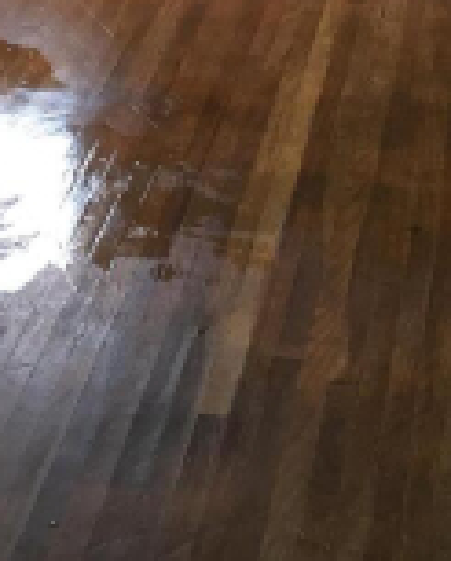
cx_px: 220
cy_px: -475
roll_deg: -0.7
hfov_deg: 12.6
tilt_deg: -5.4
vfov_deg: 13.8
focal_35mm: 123
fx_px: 2046
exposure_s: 1/30
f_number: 2.2
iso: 64
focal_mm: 4.15
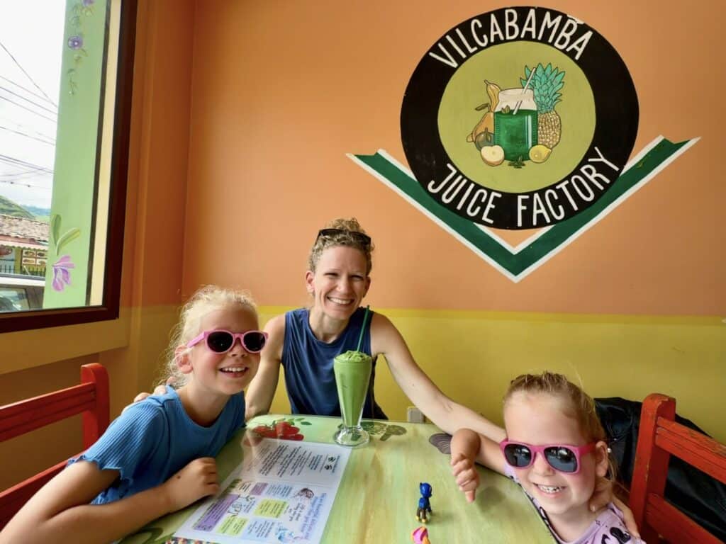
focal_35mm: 14
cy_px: 272
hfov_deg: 102.1
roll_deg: +0.1
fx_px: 294
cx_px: 363
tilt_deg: +4.7
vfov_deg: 85.7
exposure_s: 1/121
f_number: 2.2
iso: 50
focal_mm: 2.22
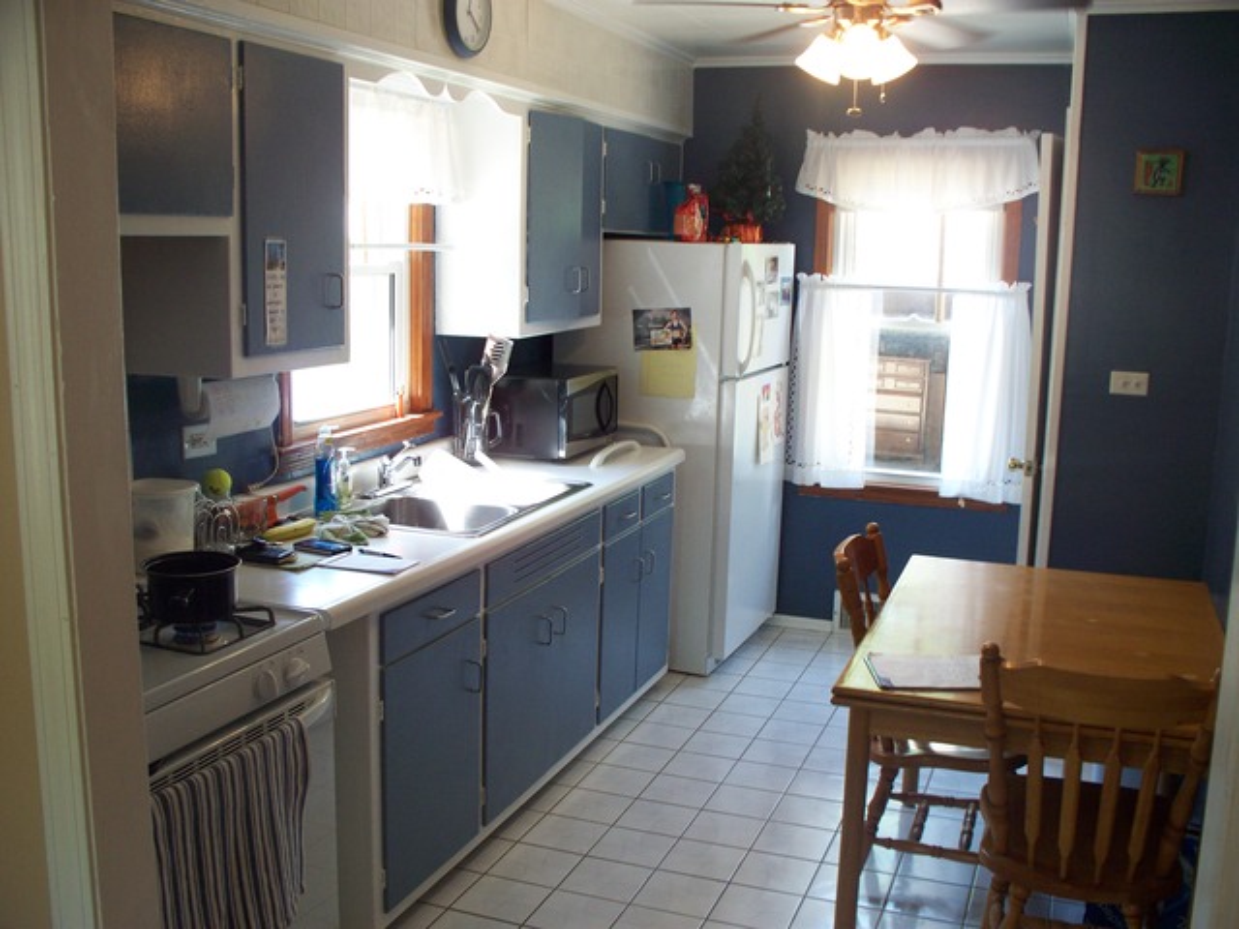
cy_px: 464
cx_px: 620
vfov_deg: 39.7
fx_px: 1289
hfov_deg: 51.4
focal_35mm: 36
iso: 160
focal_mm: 7.54
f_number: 2.8
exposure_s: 1/60
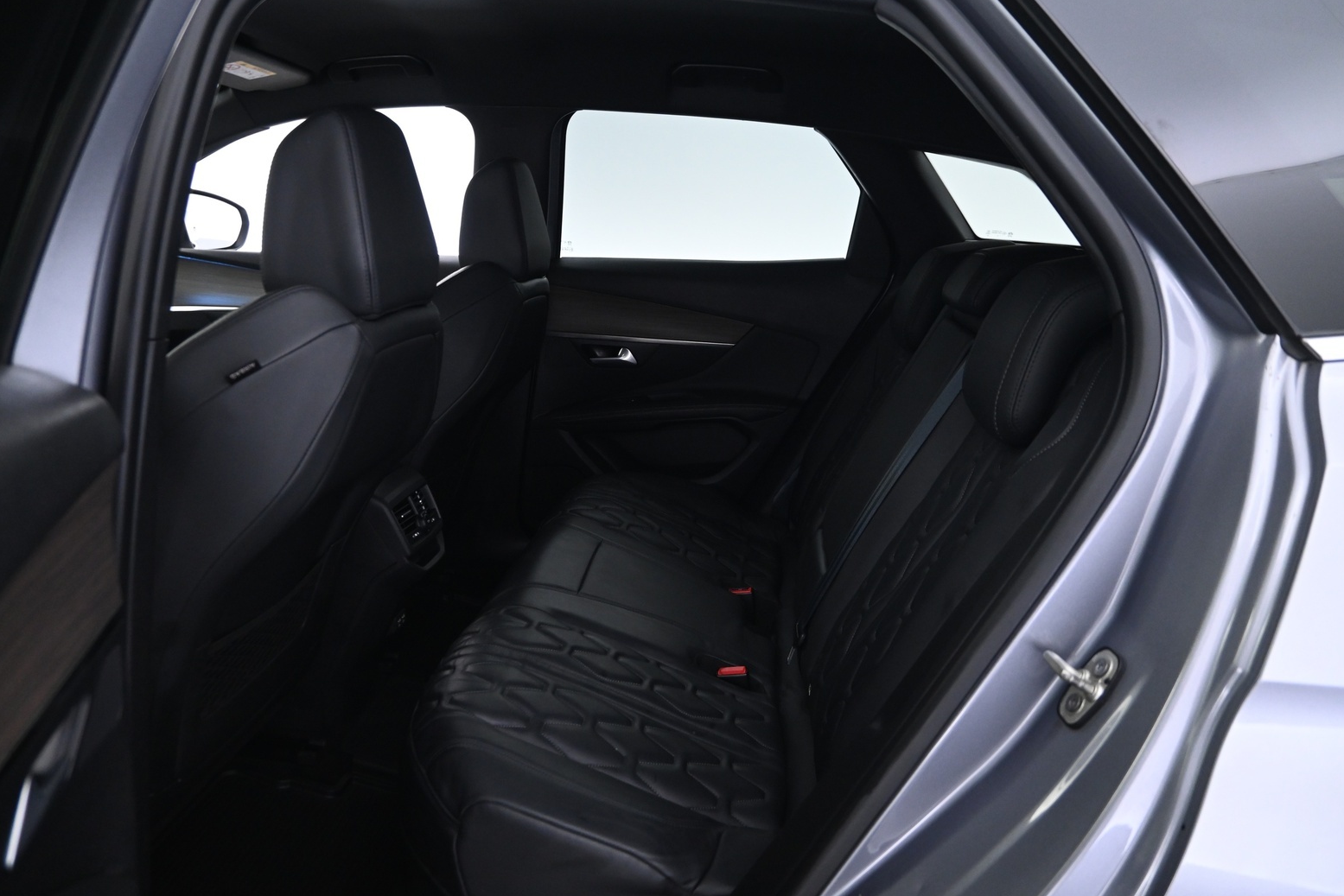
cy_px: 444
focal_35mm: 25
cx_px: 669
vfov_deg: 51.3
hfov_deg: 71.5
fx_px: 933
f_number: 3.5
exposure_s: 1/10
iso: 1600
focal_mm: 16
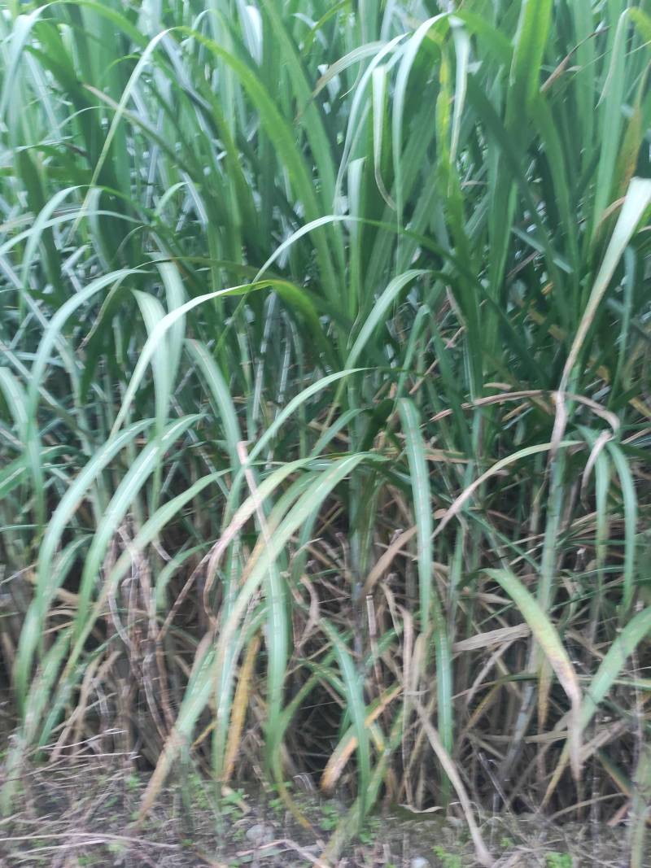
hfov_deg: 51.3
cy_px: 434
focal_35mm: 27
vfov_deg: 65.3
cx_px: 326
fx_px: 677
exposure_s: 1/33
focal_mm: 5.52
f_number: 1.95
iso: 800
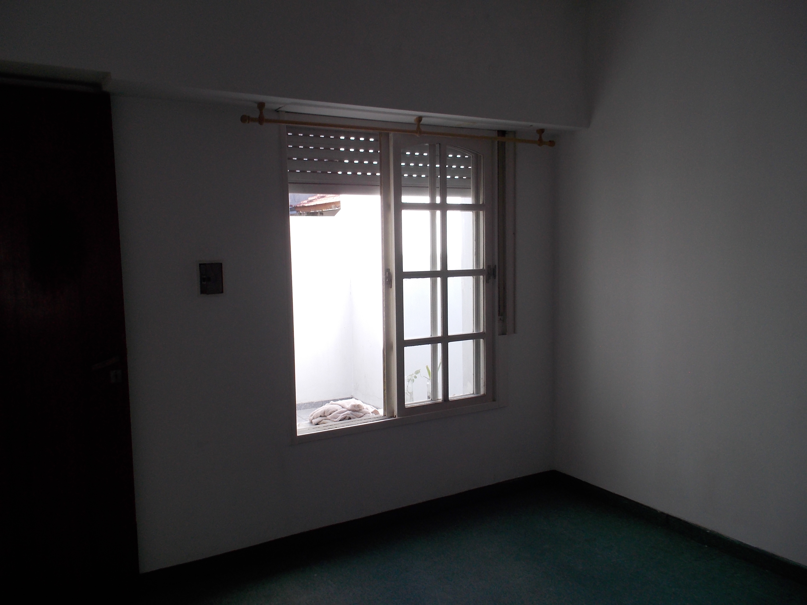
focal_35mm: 29
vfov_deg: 48.2
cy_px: 302
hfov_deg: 61.7
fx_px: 676
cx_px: 404
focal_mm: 4.1
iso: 80
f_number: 3.3
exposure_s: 1/100
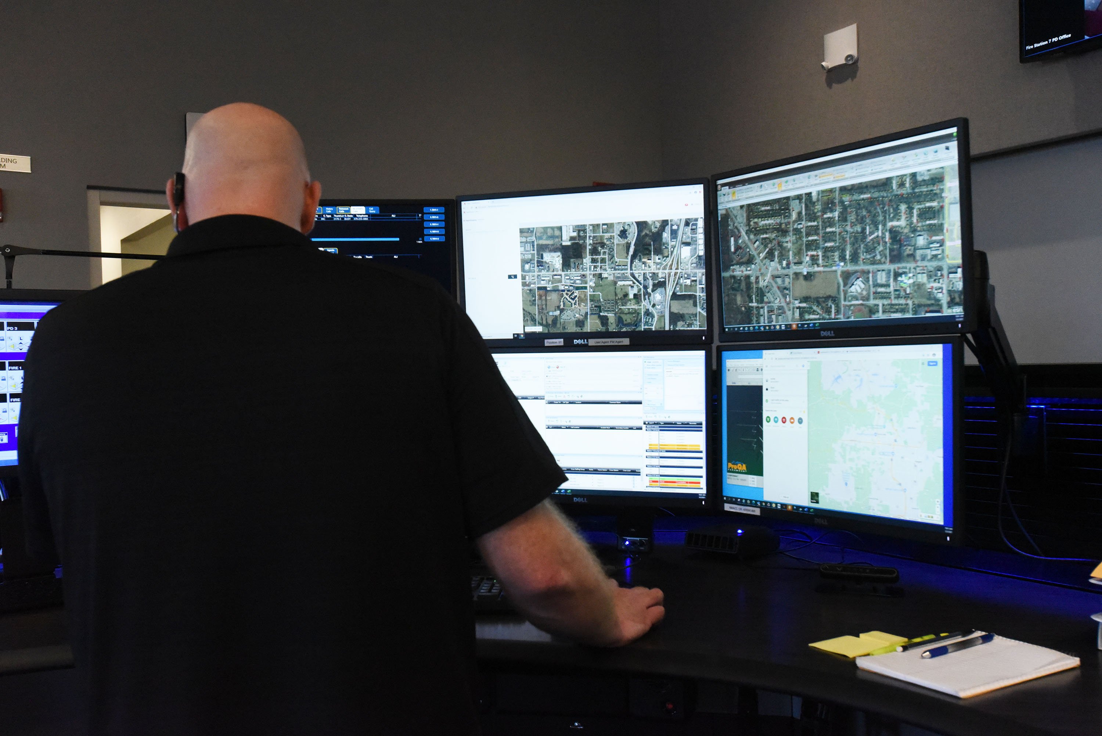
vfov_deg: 37.9
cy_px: 368
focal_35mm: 35
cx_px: 551
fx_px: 1072
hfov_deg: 54.4
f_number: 8
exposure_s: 1/400
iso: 8000
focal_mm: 35
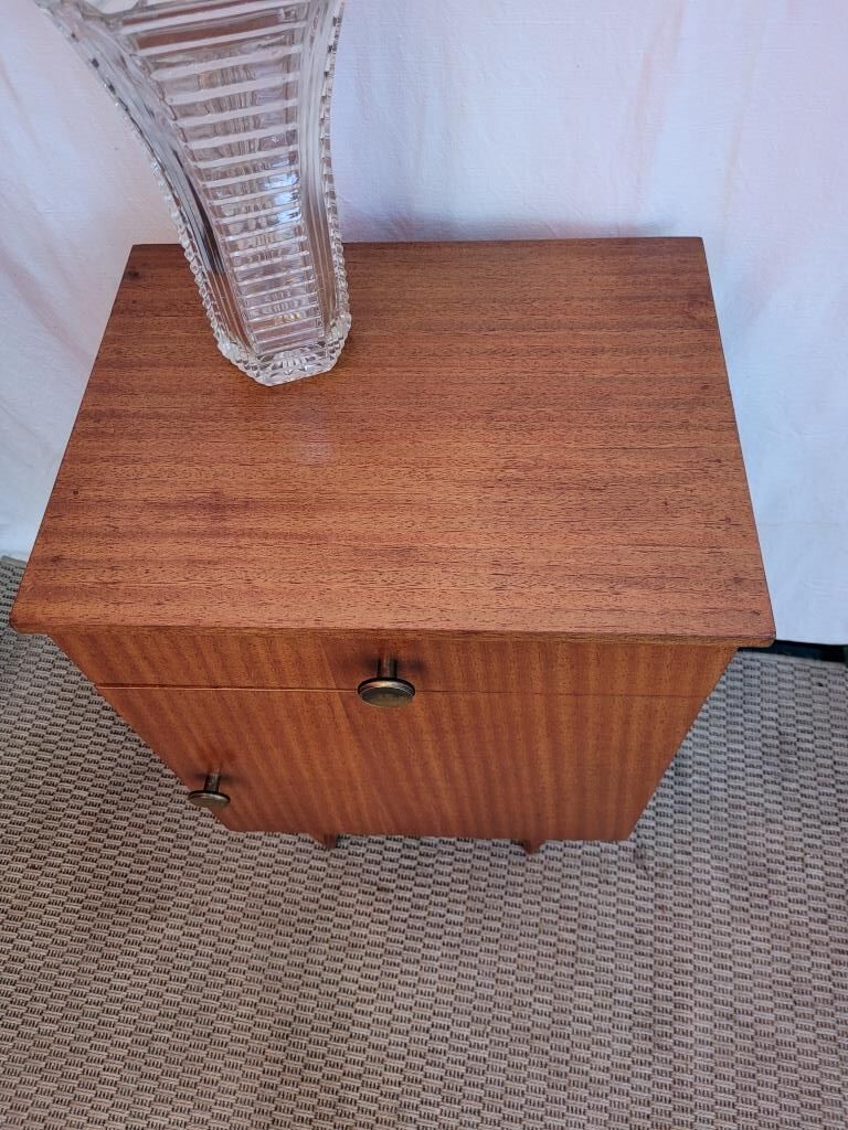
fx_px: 849
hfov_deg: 53.1
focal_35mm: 26
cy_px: 565
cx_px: 424
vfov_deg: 67.3
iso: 200
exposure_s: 1/100
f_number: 1.8
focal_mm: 5.4
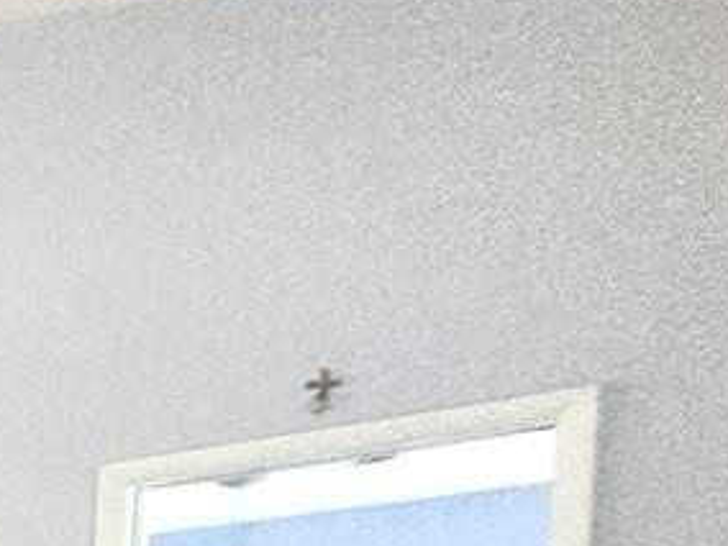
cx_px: -1228
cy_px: 987
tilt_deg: -4.3
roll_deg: +1.5
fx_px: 1661
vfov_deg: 15.8
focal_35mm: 79
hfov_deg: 13.2
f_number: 2.2
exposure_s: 1/60
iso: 320
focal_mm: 2.22
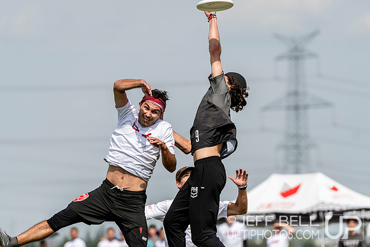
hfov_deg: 6.9
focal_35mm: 300
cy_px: 124
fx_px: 3084
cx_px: 185
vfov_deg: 4.6
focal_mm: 200
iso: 200
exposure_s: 1/2500
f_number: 4
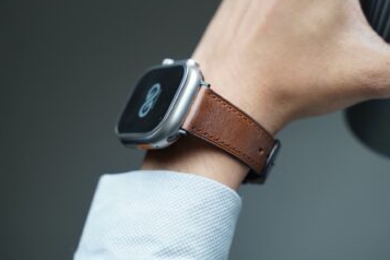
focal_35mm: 84
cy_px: 119
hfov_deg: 24.2
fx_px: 910
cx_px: 196
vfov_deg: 16.3
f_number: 4
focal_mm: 75
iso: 1250
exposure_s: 1/90
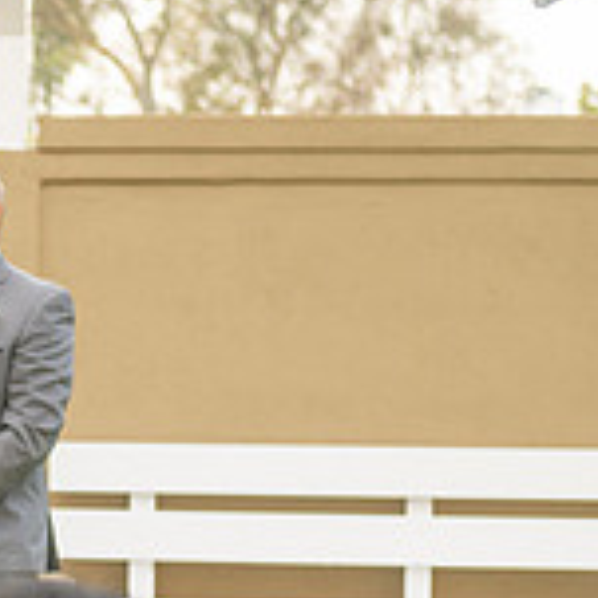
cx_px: -519
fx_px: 4456
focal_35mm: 228
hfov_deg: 7.4
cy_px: 612
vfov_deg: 7.6
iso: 400
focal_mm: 70
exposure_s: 1/1000
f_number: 2.8
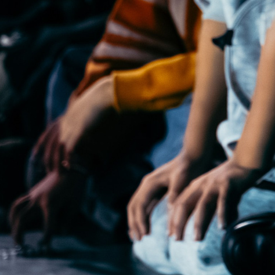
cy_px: 22
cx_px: 599
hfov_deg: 5.3
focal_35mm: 321
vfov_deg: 5.4
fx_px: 2885
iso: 3200
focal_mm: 70
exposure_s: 1/800
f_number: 2.8
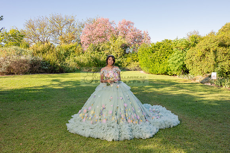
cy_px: 76
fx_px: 167
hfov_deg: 69.0
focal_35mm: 26
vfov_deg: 49.3
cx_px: 114
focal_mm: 24
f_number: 7.1
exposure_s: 1/200
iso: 200
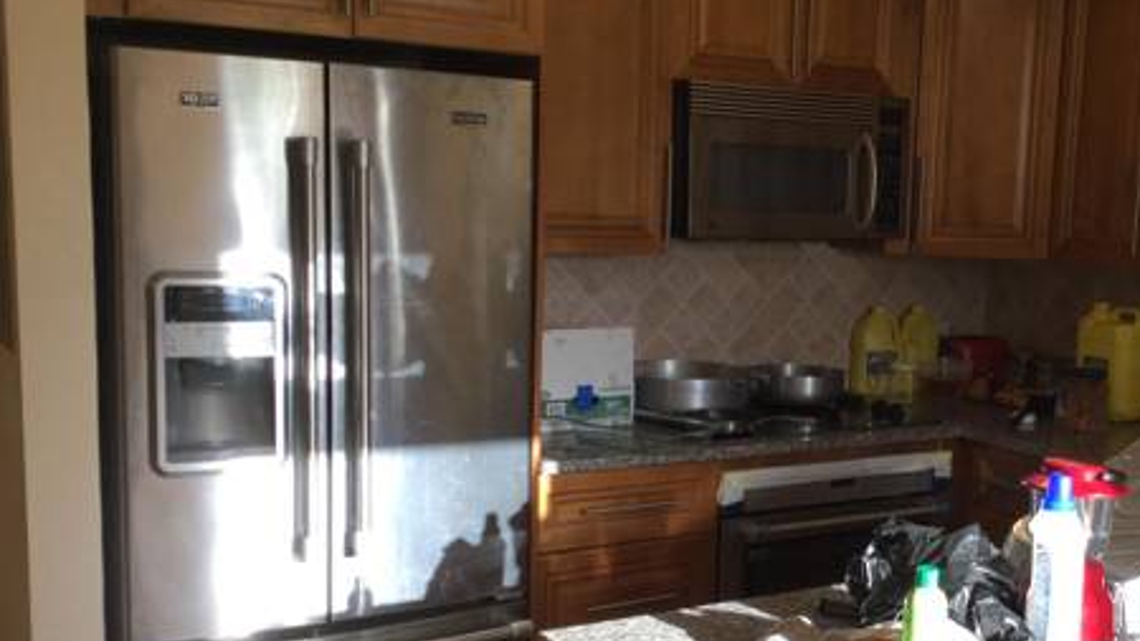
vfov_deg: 24.9
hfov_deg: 42.1
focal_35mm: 48
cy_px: 380
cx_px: 790
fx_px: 1451
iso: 32
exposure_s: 1/120
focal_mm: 3.3
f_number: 2.4
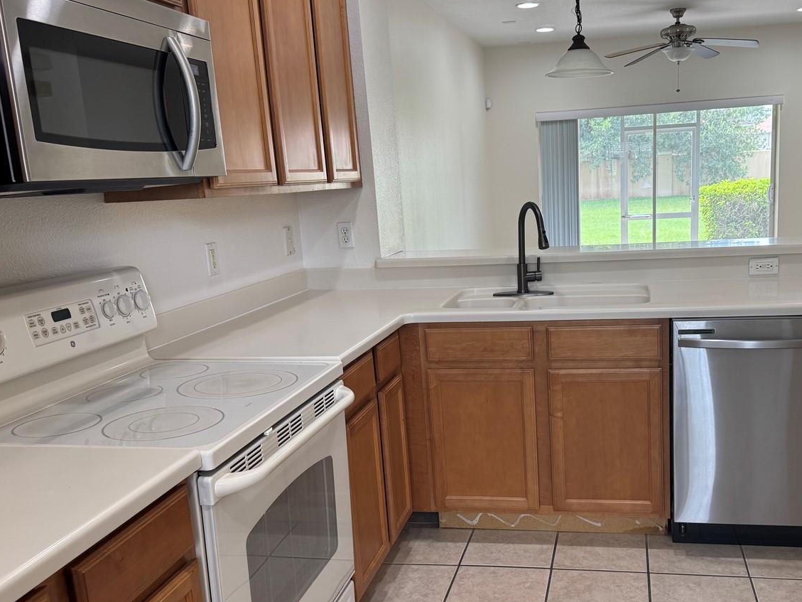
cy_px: 341
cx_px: 492
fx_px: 788
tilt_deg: -13.2
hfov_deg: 53.5
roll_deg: +2.2
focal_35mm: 34
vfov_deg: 41.7
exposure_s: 1/120
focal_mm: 6.76
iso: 125
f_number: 1.78
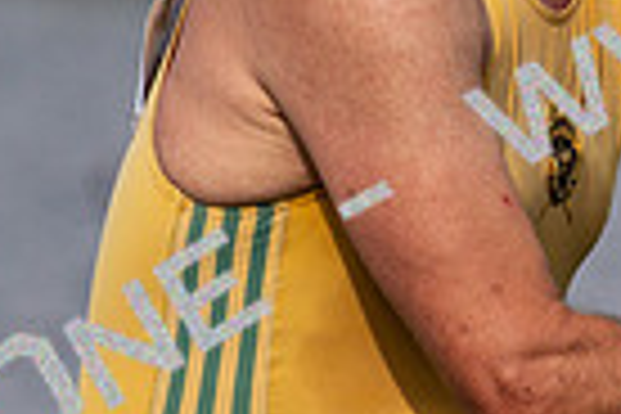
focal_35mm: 1824
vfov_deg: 0.8
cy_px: 178
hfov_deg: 1.1
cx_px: 1022
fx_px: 31462
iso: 250
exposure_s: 1/1600
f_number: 6.3
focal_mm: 433
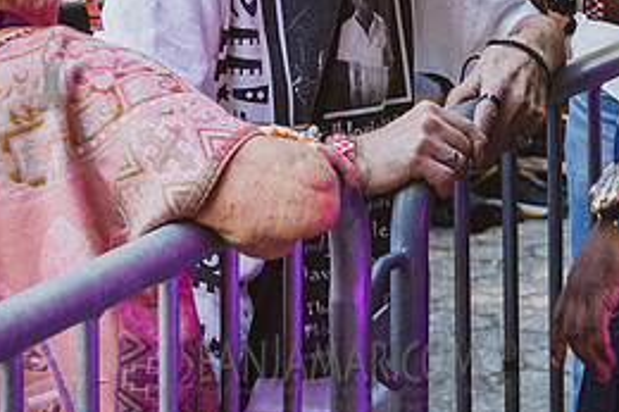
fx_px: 2852
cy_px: -44
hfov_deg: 12.4
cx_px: 357
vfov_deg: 8.2
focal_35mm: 166
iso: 1000
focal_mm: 44
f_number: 4
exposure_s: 1/320
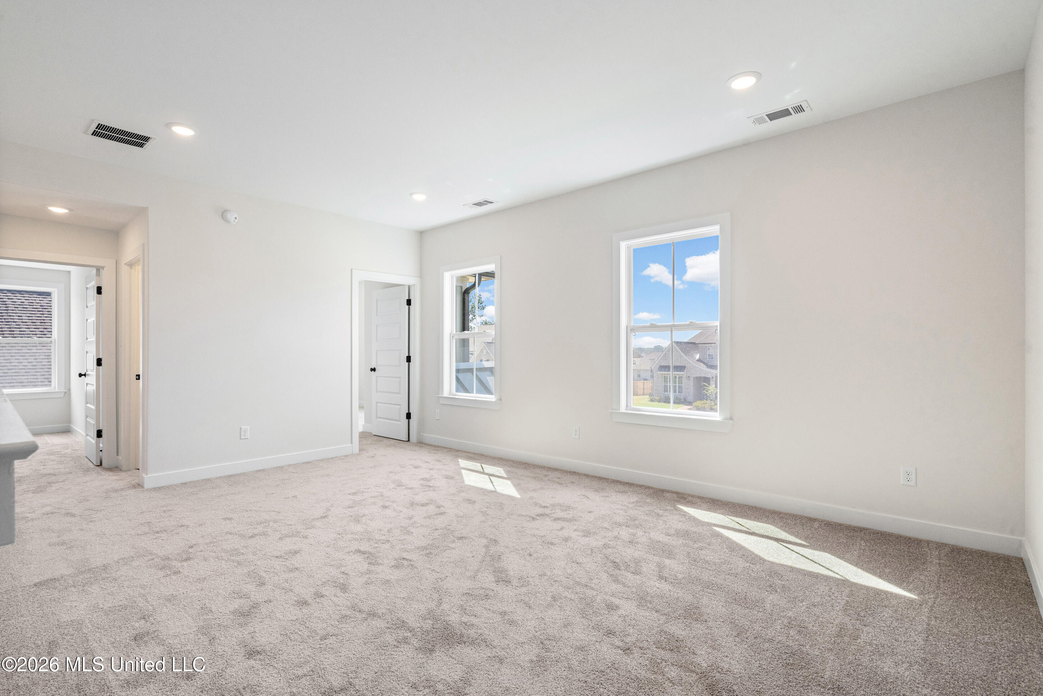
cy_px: 348
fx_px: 464
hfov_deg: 96.7
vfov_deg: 73.8
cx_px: 522
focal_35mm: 16
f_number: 9.5
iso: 800
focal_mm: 16
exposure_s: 1/90
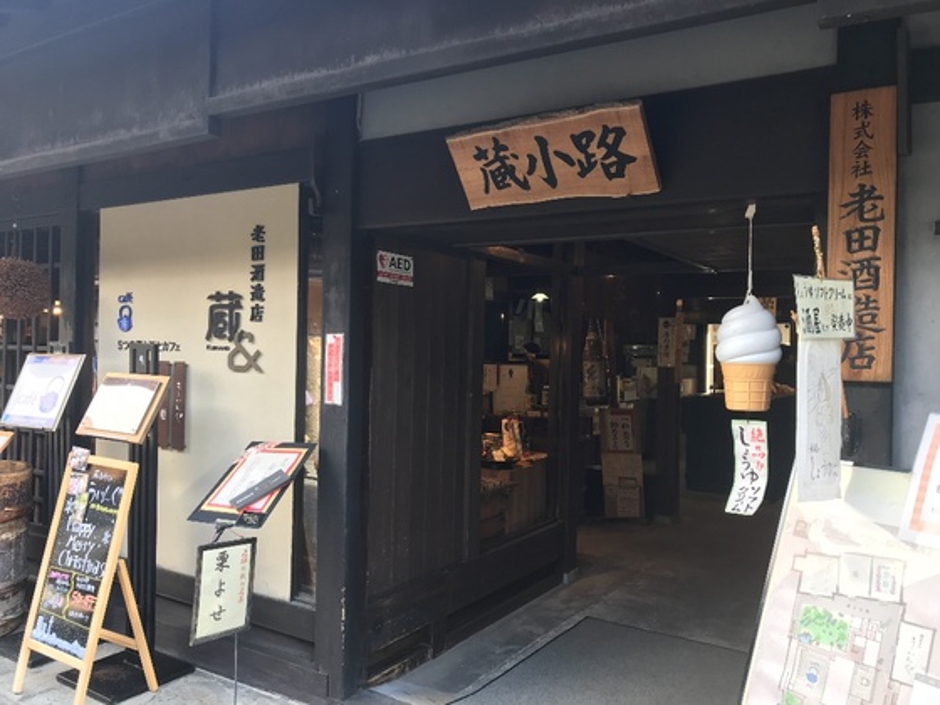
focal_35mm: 28
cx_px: 470
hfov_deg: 63.4
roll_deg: -0.6
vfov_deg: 49.7
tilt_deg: +2.1
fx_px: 760
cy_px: 352
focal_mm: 3.99
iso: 20
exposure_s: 1/40
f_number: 1.8
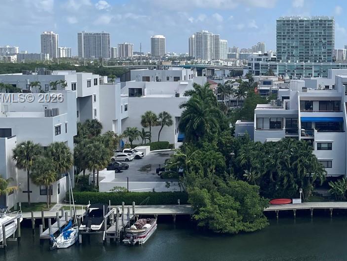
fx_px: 592
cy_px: 99
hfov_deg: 31.4
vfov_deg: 24.8
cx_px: 304
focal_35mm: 59
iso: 50
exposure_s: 1/5291
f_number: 1.6
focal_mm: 4.2
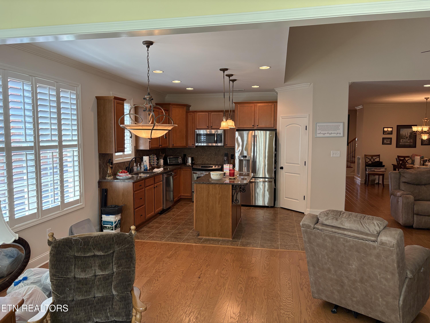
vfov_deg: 53.1
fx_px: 323
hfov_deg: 67.3
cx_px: 215
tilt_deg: -3.7
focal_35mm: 26
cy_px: 162
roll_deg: +0.4
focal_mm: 5.96
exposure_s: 1/120
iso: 160
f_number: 1.6
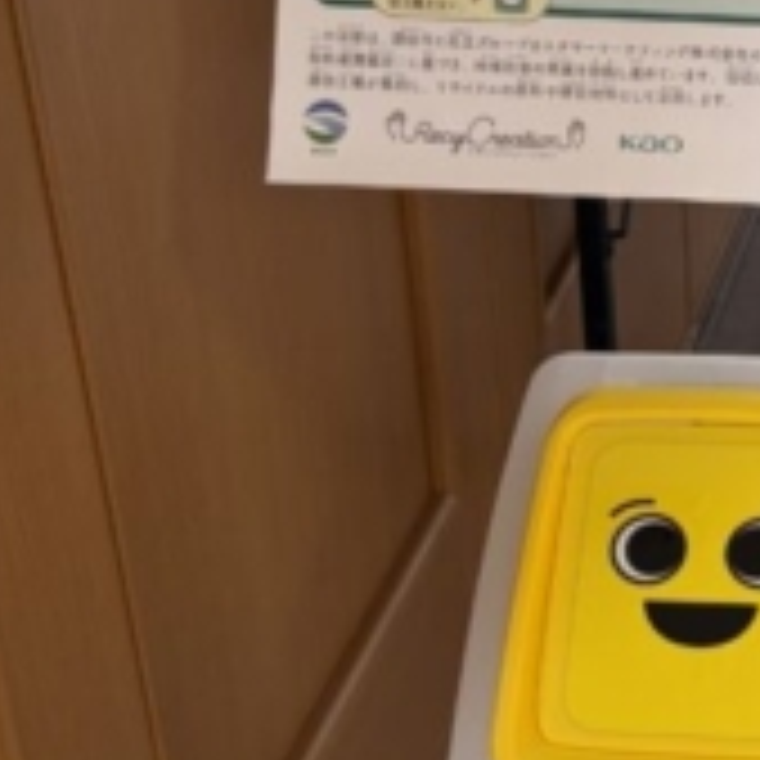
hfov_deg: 19.4
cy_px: 310
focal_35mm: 87
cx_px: 760
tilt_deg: -29.0
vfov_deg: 19.9
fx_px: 2161
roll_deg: +2.1
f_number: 1.6
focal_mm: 5.96
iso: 50
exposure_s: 1/176
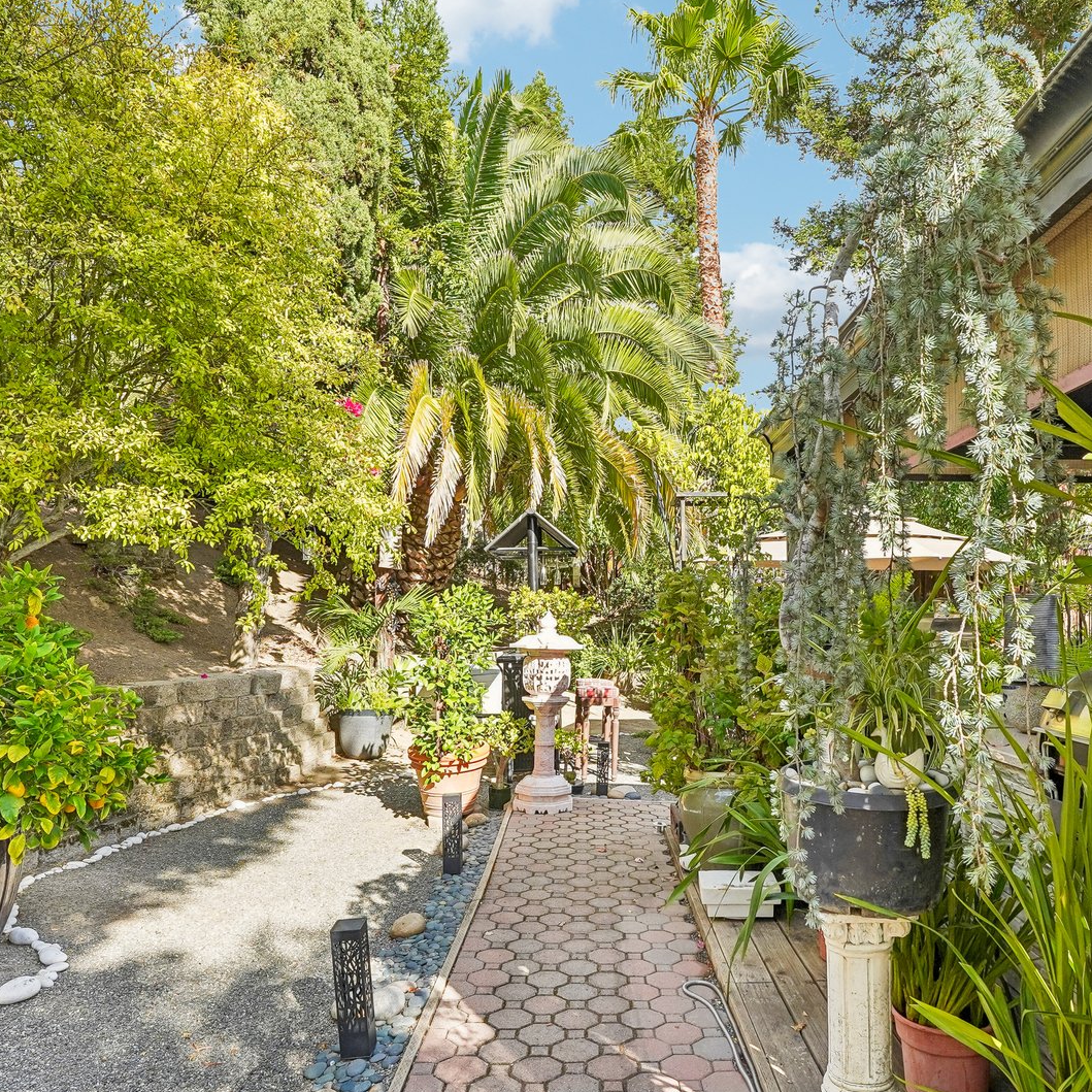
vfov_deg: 67.1
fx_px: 821
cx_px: 640
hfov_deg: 66.8
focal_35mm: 23
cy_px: 594
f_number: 8
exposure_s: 1/400
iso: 640
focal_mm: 14
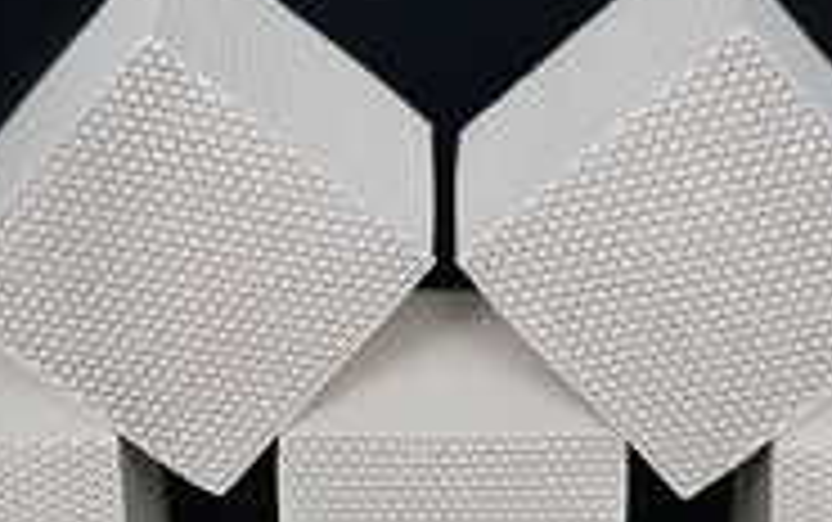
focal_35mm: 110
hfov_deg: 18.9
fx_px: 2496
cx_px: 436
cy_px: 418
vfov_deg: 11.9
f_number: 2.8
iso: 100
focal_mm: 50
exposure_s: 1/125
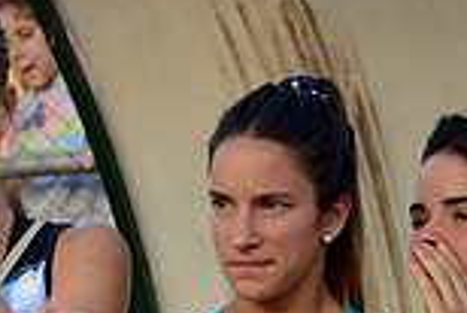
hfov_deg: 7.6
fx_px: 3428
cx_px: -288
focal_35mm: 264
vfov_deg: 5.2
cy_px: 524
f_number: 4
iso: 500
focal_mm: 70
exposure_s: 1/400
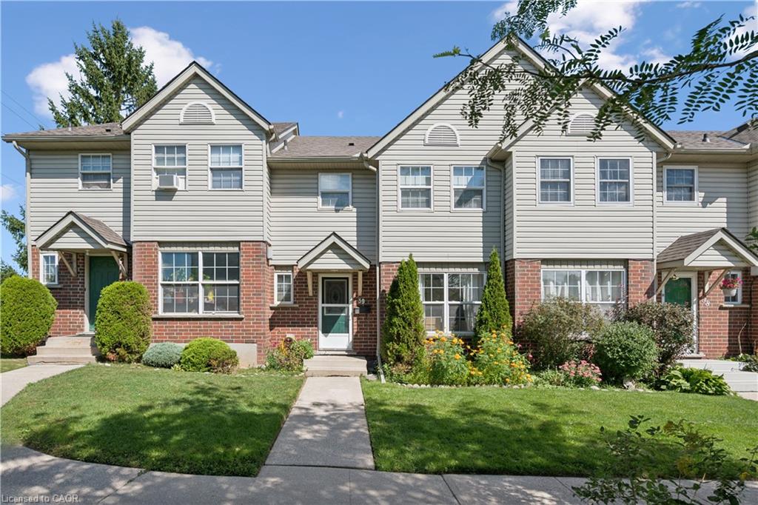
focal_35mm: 19
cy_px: 252
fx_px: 400
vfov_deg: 64.5
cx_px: 379
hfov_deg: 86.9
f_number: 8
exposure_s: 1/1000
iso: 200
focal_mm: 19
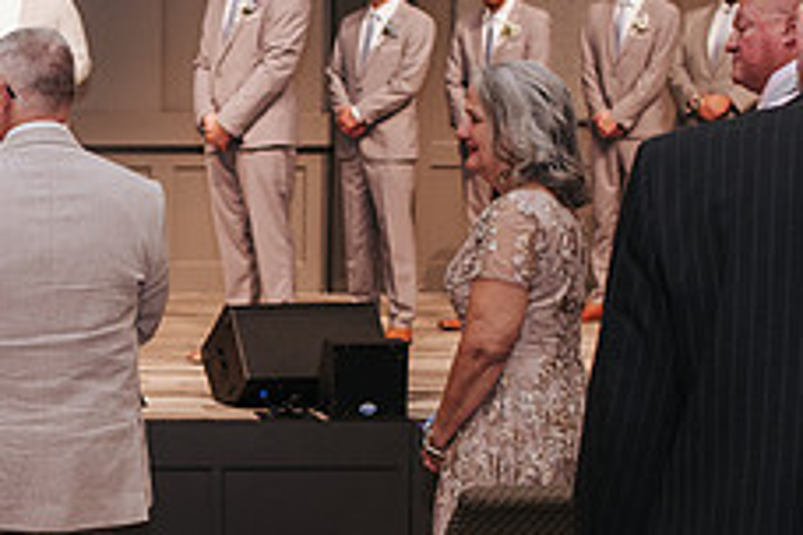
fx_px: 2275
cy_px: 438
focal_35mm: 102
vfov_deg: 13.3
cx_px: -50
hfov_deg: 19.3
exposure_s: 1/200
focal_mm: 35
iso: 1000
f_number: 3.2
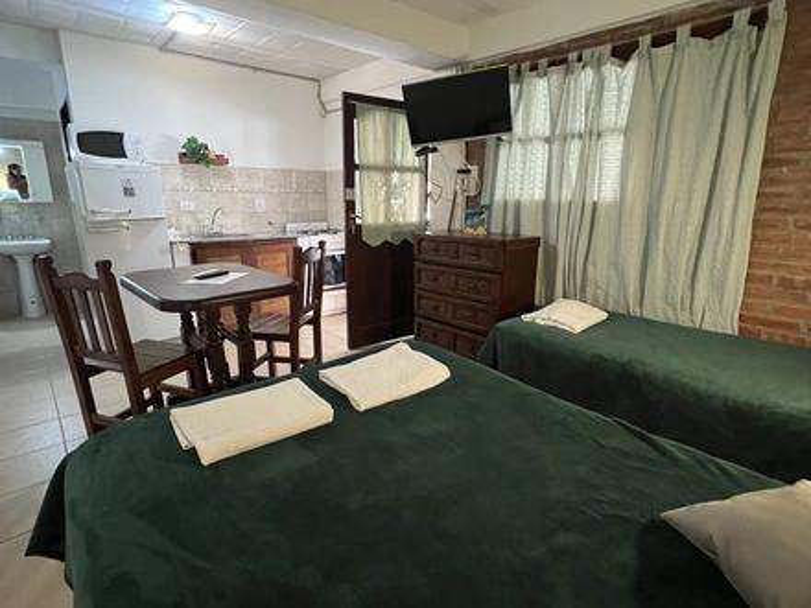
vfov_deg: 89.9
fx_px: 305
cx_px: 406
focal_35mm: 13
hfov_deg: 106.2
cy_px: 304
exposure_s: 1/50
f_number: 1.8
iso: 1000
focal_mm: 1.57
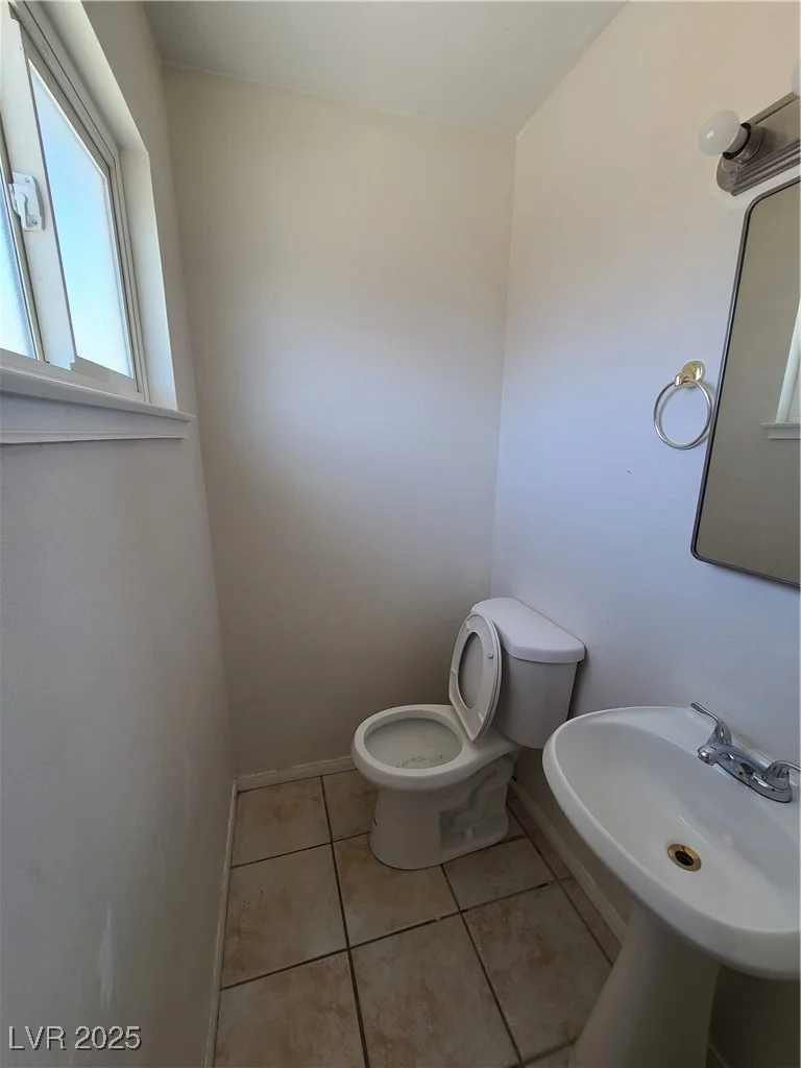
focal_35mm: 13
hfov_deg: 89.9
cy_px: 534
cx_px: 400
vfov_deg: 106.2
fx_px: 401
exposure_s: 1/120
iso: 80
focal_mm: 2.2
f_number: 2.2
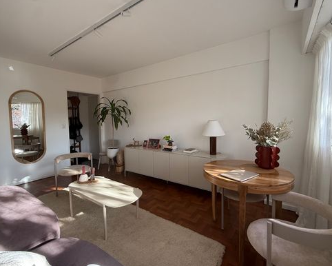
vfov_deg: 77.0
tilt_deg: -3.3
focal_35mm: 17
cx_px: 166
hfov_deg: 89.6
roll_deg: +0.5
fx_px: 167
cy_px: 130
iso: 100
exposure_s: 1/99
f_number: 2.2
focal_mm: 2.22
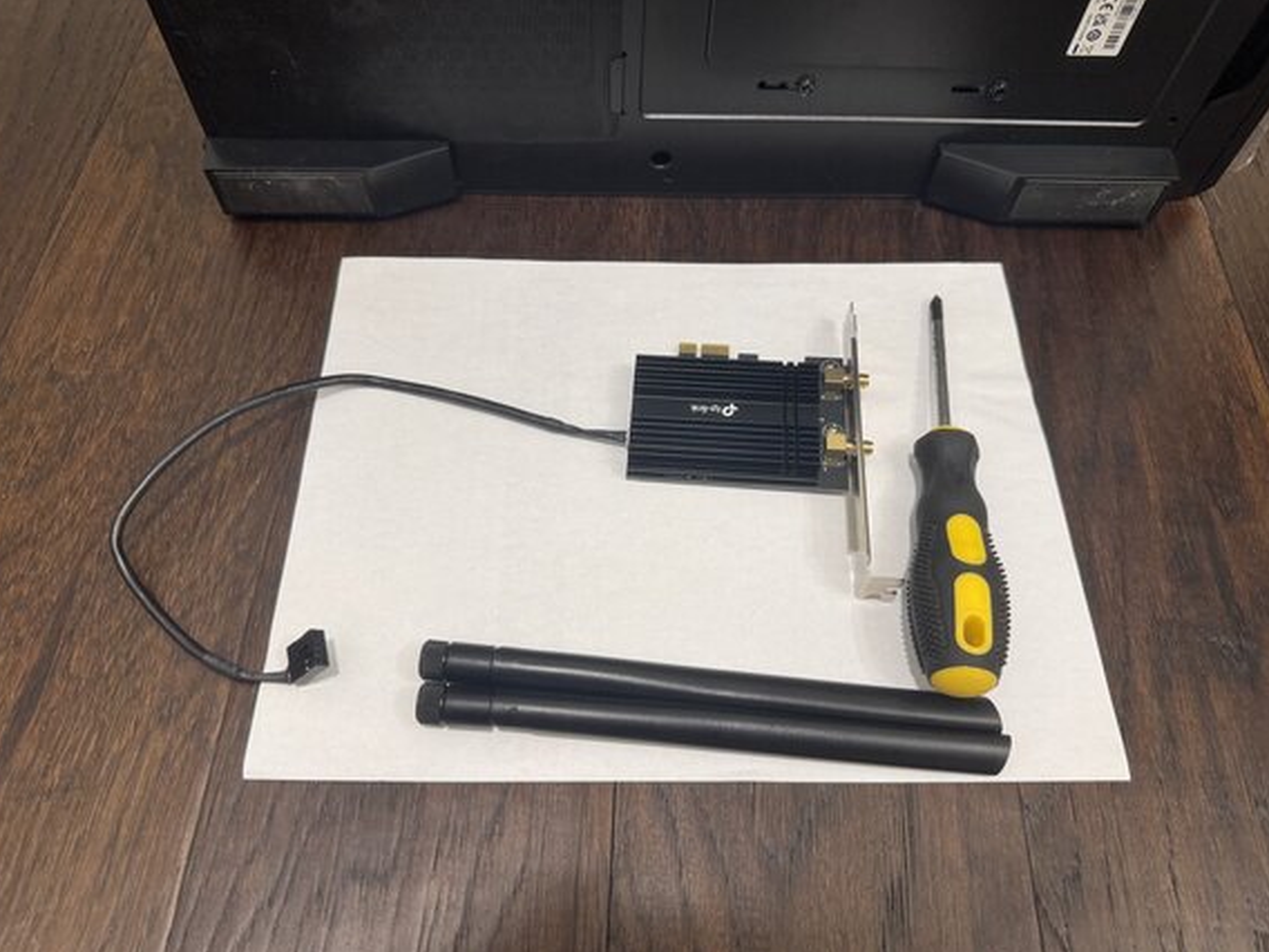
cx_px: 628
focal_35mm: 25
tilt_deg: -58.9
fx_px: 916
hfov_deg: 69.4
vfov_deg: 54.9
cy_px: 476
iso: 200
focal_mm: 6.76
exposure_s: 1/120
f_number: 1.78
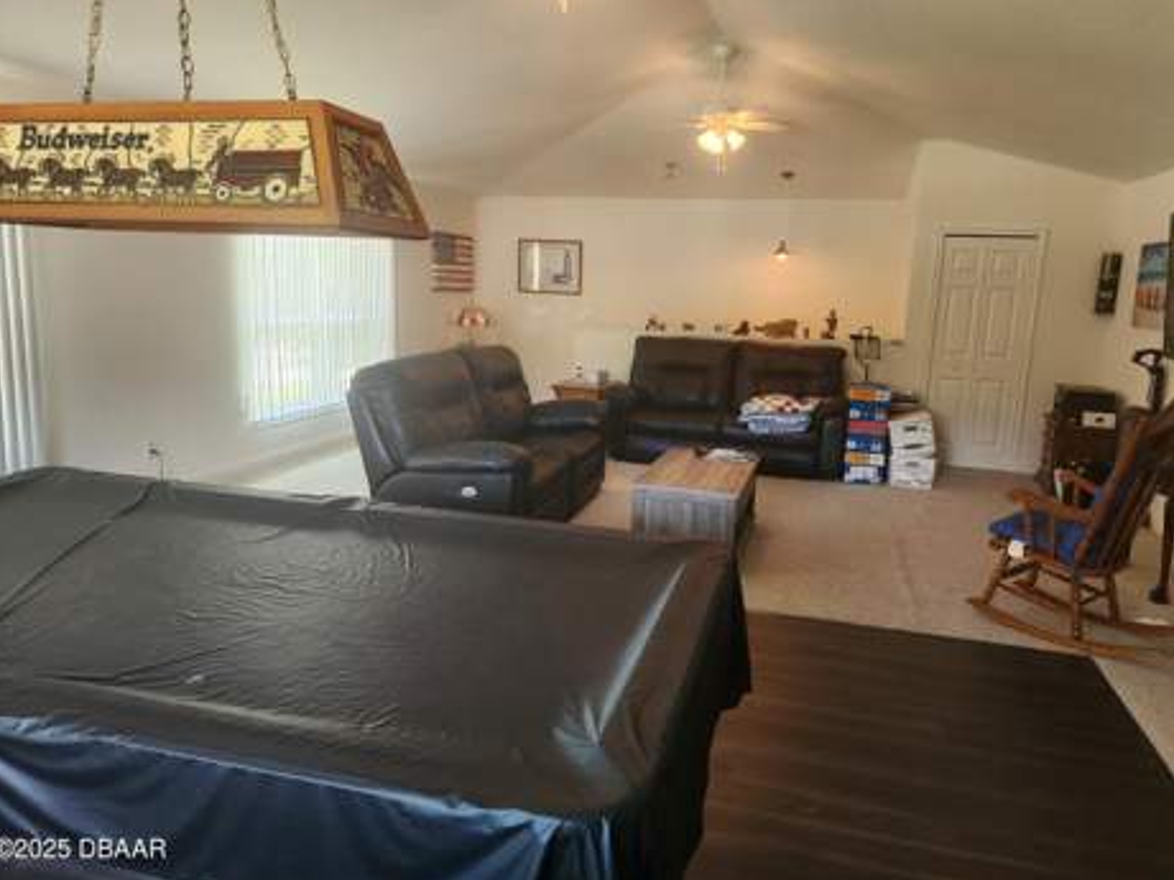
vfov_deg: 56.8
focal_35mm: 24
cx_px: 605
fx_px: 814
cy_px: 430
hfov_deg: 71.6
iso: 250
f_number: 1.8
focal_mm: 5.4
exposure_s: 1/120
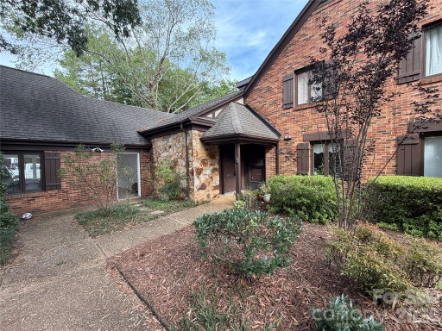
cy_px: 166
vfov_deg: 85.7
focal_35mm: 14
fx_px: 179
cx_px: 221
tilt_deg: -1.8
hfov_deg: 102.1
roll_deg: +0.5
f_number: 2.2
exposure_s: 1/121
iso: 80
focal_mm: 2.22
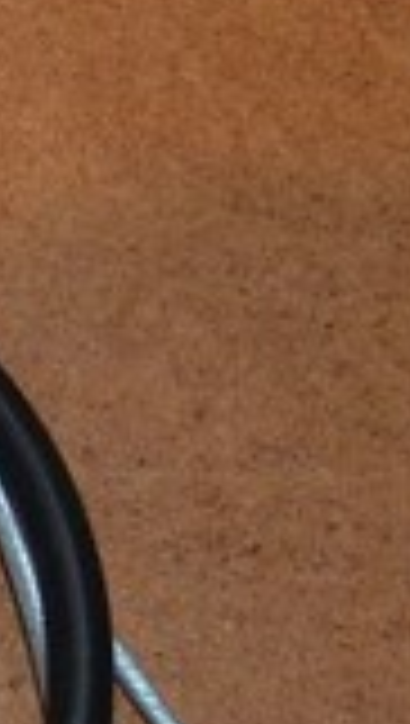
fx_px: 3909
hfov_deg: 5.6
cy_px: 987
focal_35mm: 203
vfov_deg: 10.3
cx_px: -897
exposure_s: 1/60
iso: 1000
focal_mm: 26
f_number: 4.2
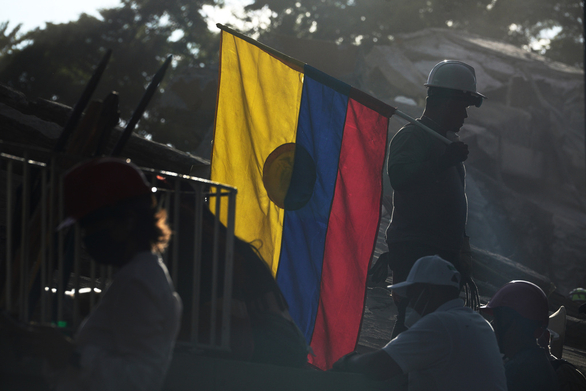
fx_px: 3254
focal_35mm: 200
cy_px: 196
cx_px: 293
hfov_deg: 10.3
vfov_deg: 6.9
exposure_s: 1/3200
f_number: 7.1
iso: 160
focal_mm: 200
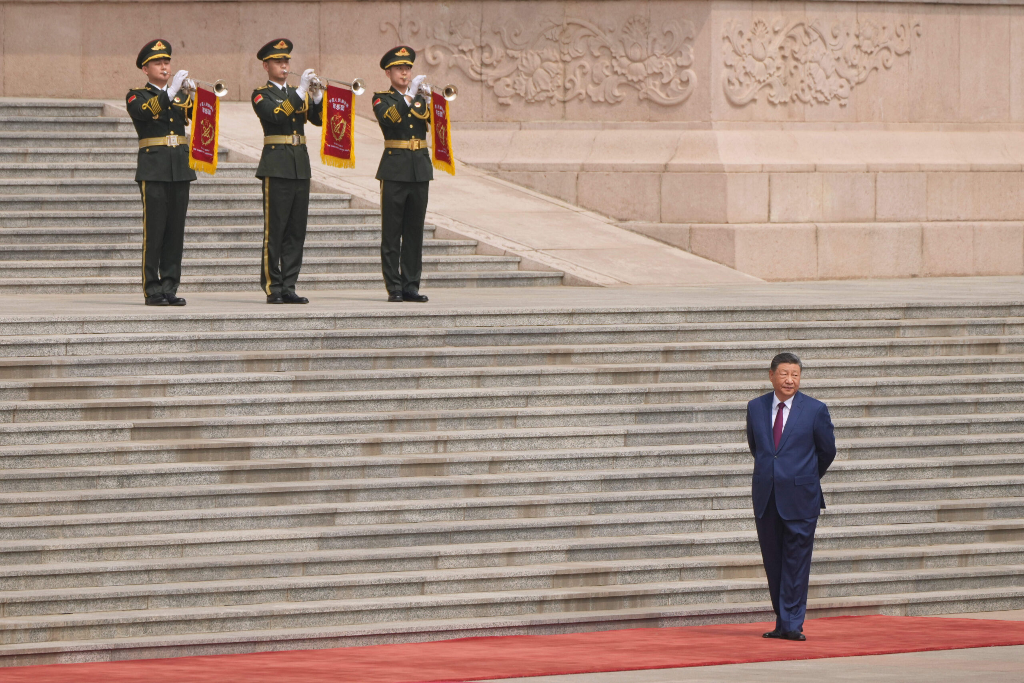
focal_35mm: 418
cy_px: 342
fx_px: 11890
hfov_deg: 4.9
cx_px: 512
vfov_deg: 3.3
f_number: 6.3
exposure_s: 1/1600
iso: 320
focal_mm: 279
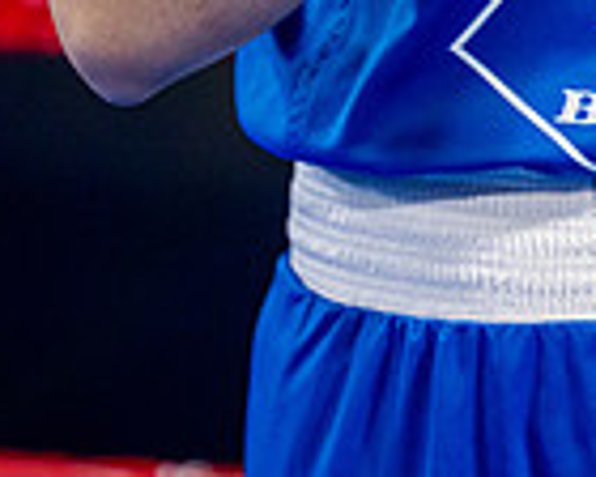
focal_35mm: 582
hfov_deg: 3.3
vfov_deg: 2.7
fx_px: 10266
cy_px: -334
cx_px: 732
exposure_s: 1/800
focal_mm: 150
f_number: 2
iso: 2500
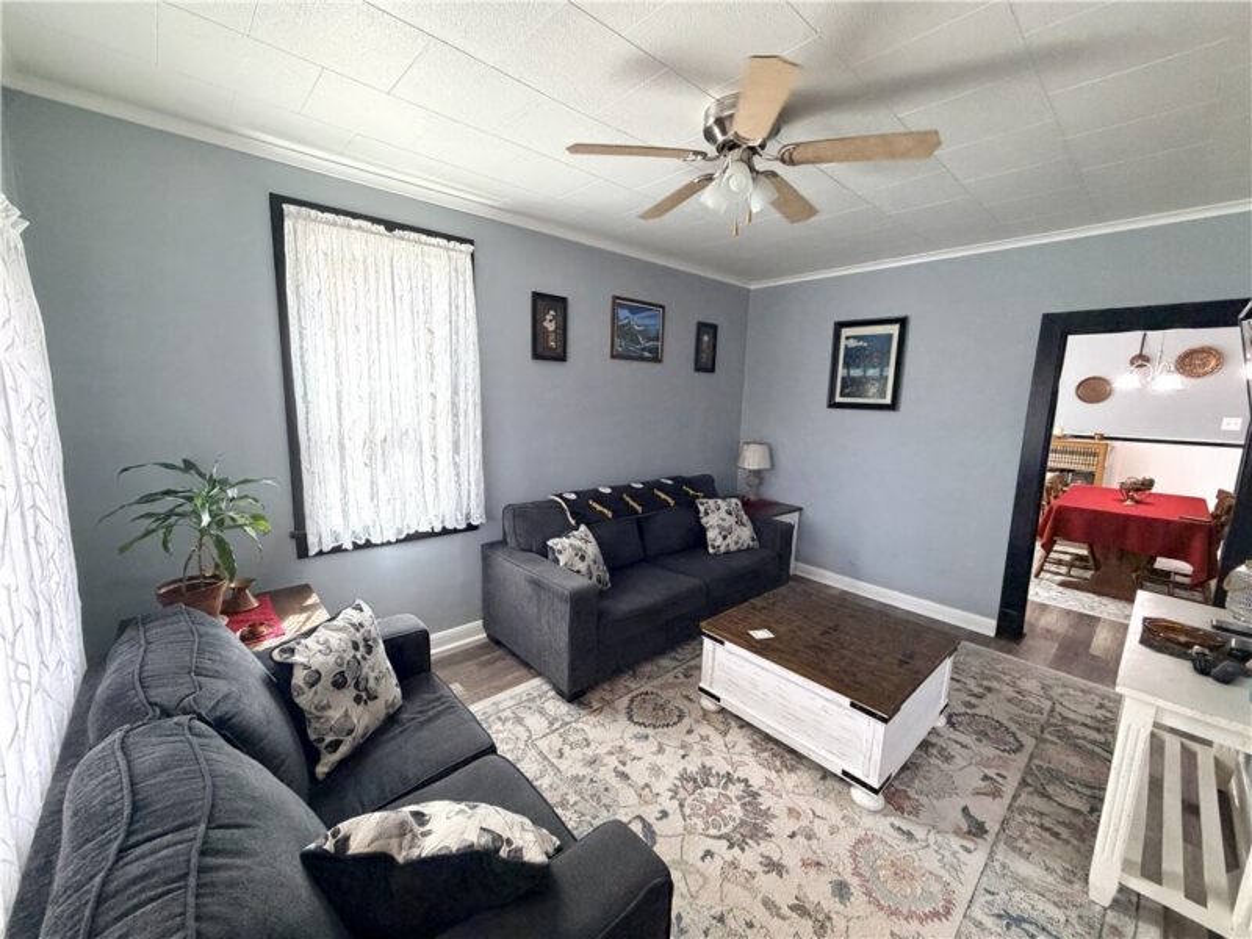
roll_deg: -1.3
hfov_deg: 102.1
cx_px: 626
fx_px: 506
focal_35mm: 14
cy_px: 470
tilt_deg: -8.0
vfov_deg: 85.7
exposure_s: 1/120
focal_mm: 2.22
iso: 320
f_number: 2.2
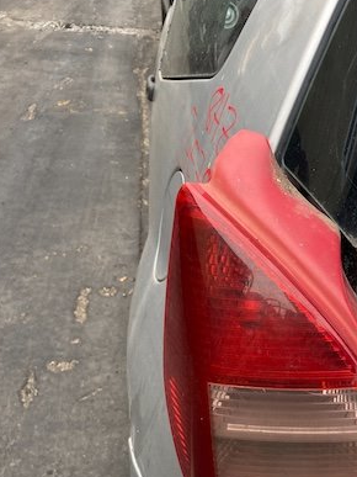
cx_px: 289
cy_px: 376
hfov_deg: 32.6
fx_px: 592
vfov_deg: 42.1
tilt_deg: -37.8
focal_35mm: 43
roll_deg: -5.7
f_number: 1.8
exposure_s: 1/121
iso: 40
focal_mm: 4.25
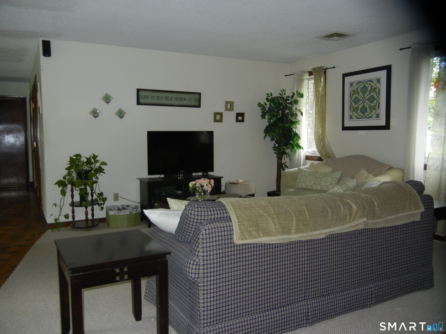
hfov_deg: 60.0
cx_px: 223
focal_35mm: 30
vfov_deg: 46.8
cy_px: 167
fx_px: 387
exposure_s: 1/30
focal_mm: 5.4
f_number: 3.5
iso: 298
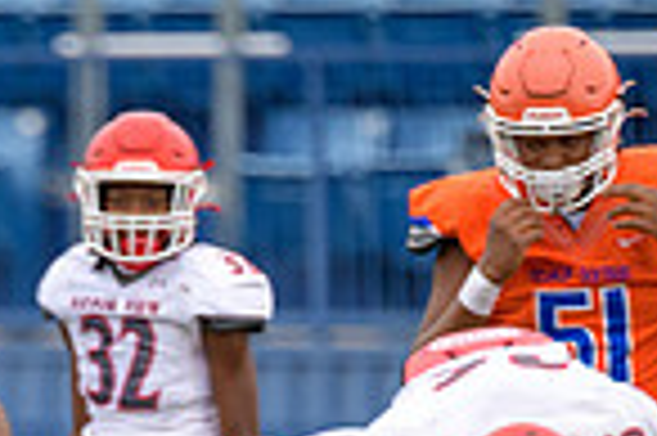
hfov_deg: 1.7
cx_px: 86
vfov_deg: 1.1
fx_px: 21784
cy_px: 645
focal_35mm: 1195
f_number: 2.8
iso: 720
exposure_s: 1/800
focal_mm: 300
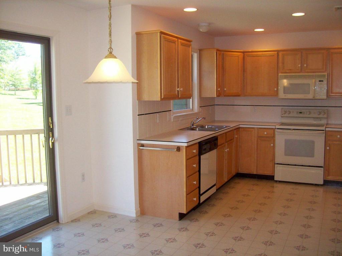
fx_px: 356
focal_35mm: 36
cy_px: 128
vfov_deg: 39.7
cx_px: 171
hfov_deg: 51.4
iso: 80
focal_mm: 6
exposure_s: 1/64
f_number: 2.7
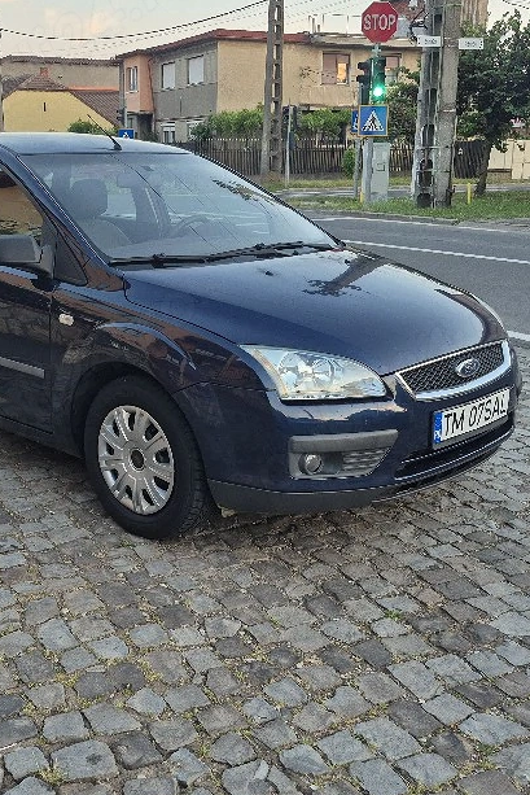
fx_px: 861
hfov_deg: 33.6
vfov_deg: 49.5
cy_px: 401
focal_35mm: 39
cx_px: 143
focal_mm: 5.4
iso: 100
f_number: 1.8
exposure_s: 1/100
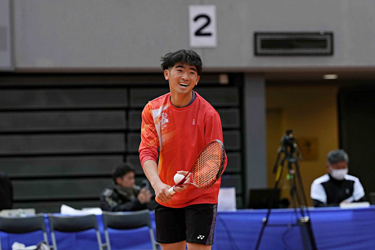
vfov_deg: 6.4
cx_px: 188
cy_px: 125
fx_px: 2252
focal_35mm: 216
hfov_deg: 9.5
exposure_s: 1/400
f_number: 2.8
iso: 1000
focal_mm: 144
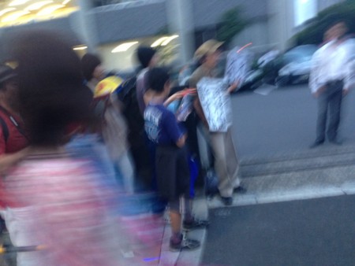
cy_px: 133
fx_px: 339
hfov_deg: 55.3
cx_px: 178
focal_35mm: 33
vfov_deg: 43.0
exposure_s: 1/20
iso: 200
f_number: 2.4
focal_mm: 4.13
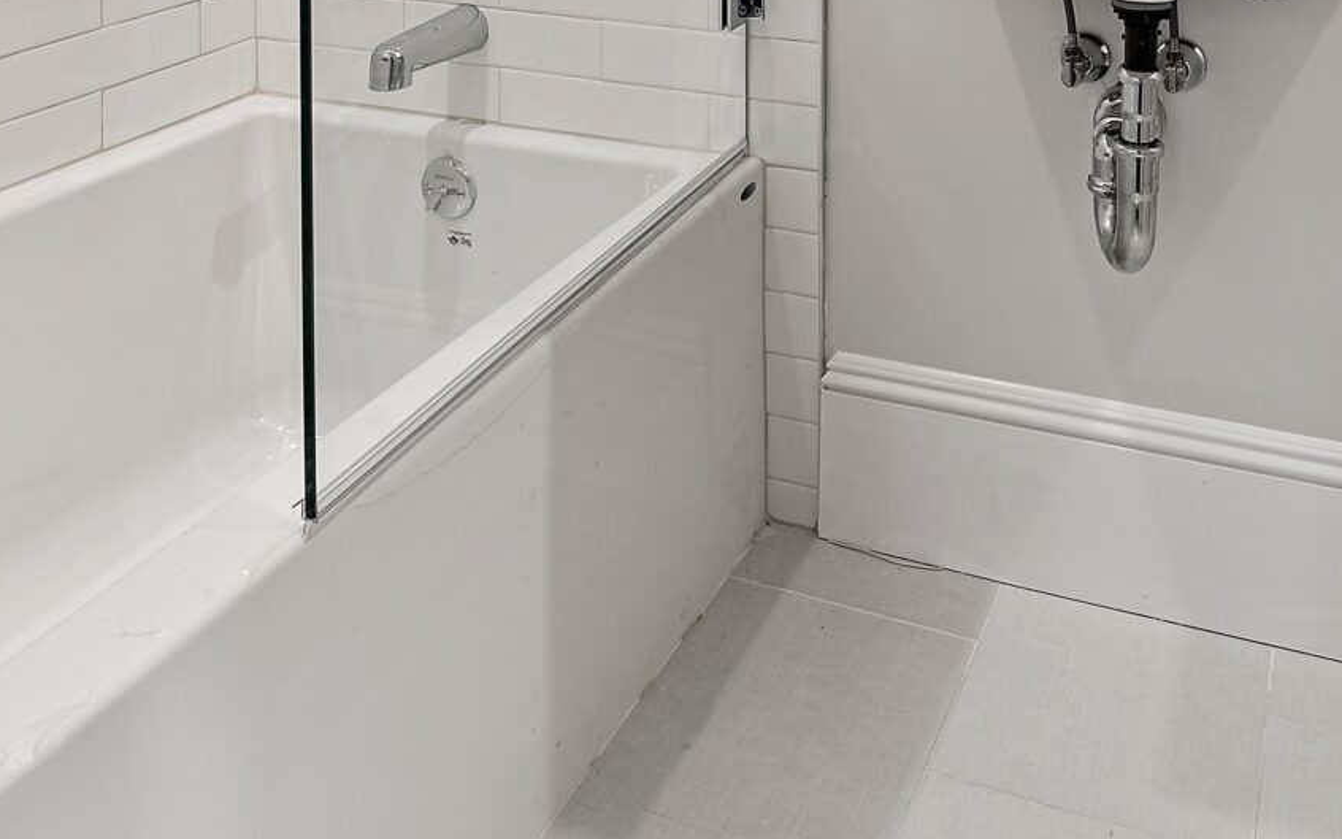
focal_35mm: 37
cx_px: 872
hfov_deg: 51.9
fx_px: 1353
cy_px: -342
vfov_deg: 26.9
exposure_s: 1/2
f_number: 8
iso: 320
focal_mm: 12
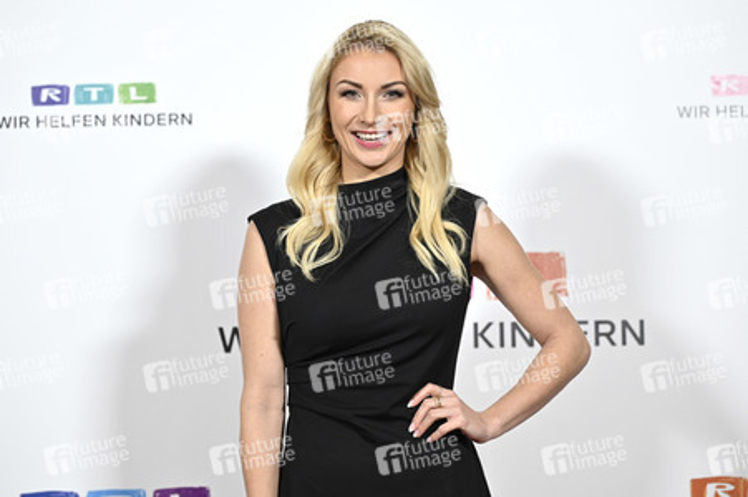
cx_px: 374
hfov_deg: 17.8
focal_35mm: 115
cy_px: 248
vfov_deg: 11.9
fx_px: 2388
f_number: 2.8
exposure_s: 1/500
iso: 1000
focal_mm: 115
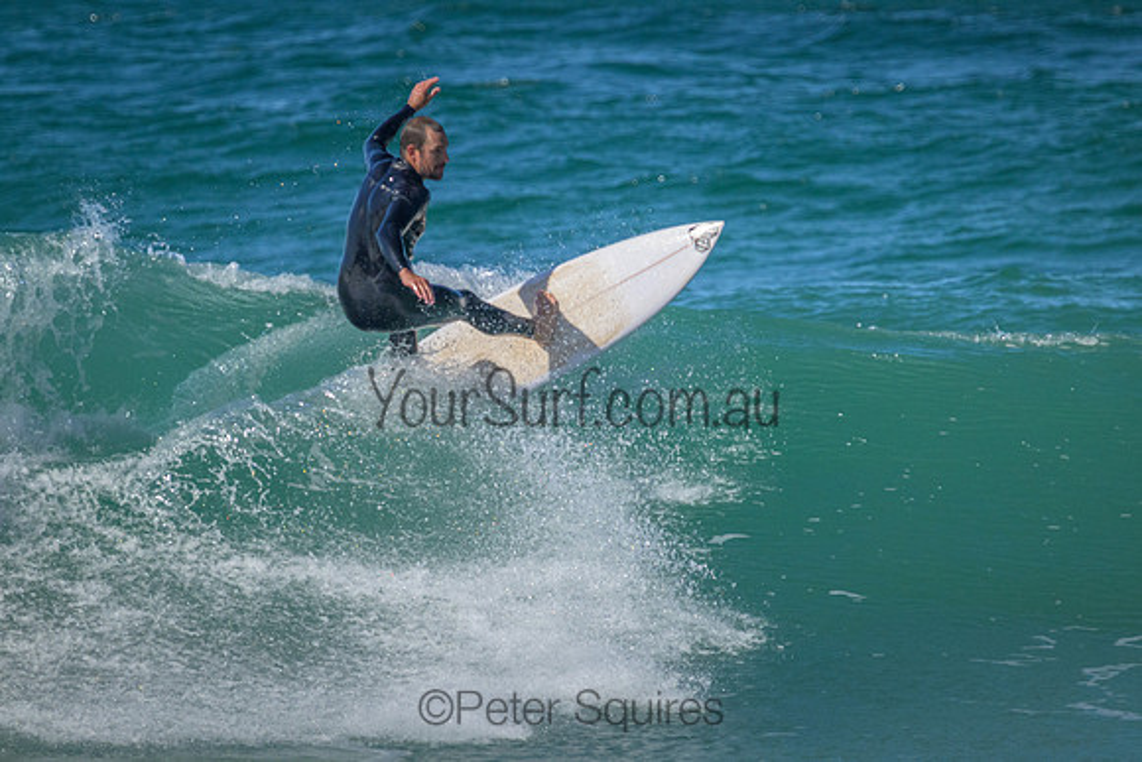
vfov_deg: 1.7
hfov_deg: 2.6
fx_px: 25383
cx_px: 571
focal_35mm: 800
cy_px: 381
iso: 3200
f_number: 11
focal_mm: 800
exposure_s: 1/2000
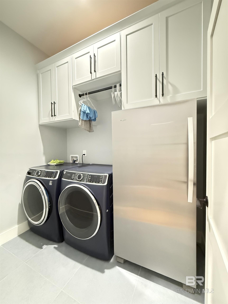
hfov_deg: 85.7
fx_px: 123
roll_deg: +0.2
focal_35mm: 14
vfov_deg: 102.1
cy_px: 152
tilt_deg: -1.6
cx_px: 114
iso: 1250
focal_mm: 2.22
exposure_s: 1/40
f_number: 2.2
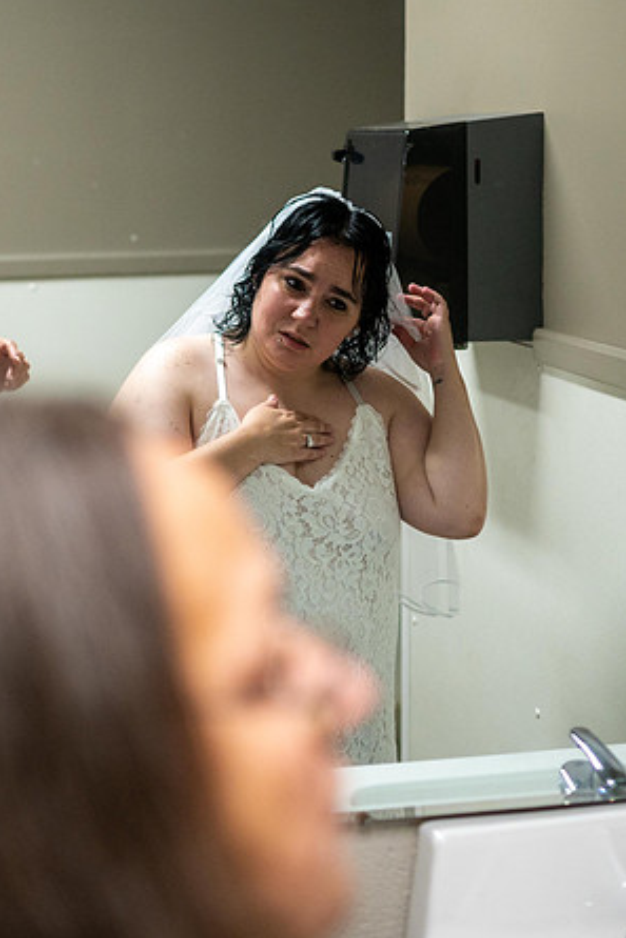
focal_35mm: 73
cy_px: 336
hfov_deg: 18.6
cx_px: 167
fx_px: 1902
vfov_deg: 27.6
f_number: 1.8
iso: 800
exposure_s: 1/640
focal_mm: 35
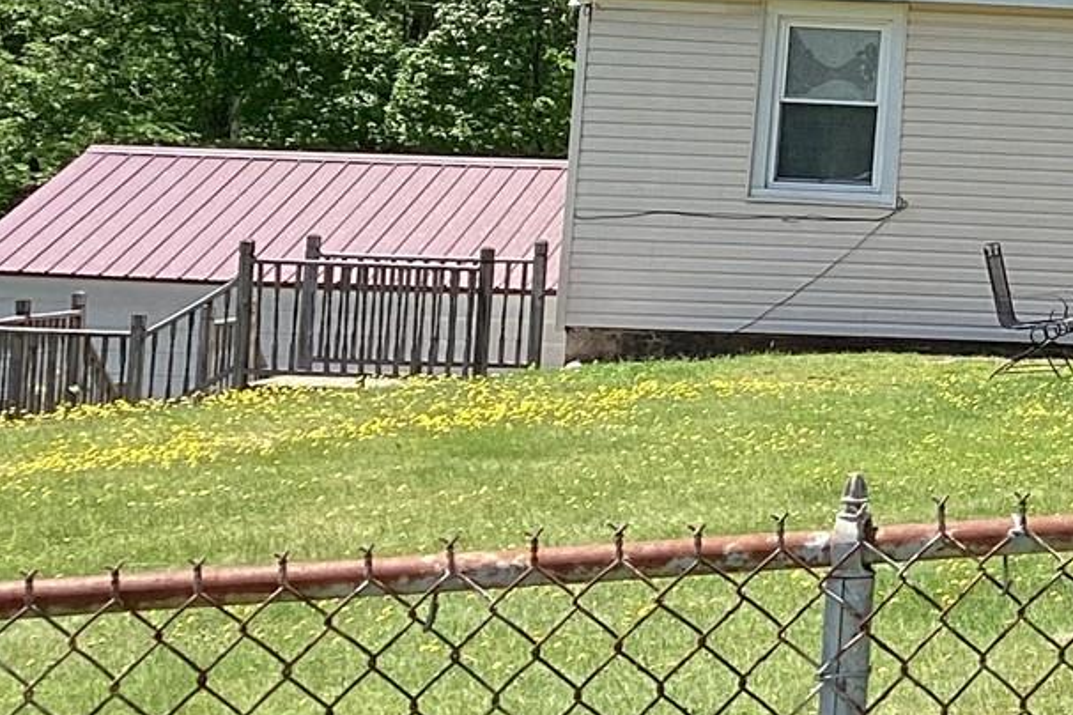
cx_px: 1544
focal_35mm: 109
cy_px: -241
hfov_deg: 17.2
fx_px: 3249
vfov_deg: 12.2
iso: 25
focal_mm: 3.3
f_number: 2.4
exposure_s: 1/886
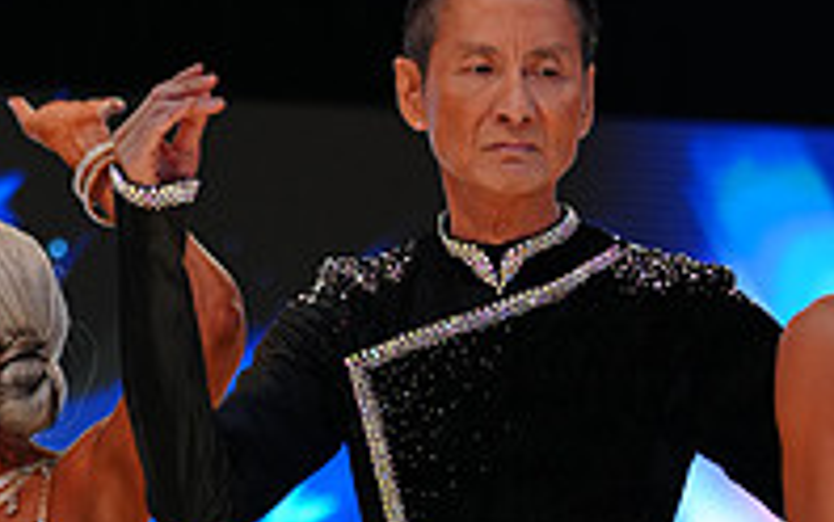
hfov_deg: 10.0
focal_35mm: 209
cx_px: 743
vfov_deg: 6.2
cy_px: 791
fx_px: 4753
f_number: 2.8
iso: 800
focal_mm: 70
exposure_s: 1/400
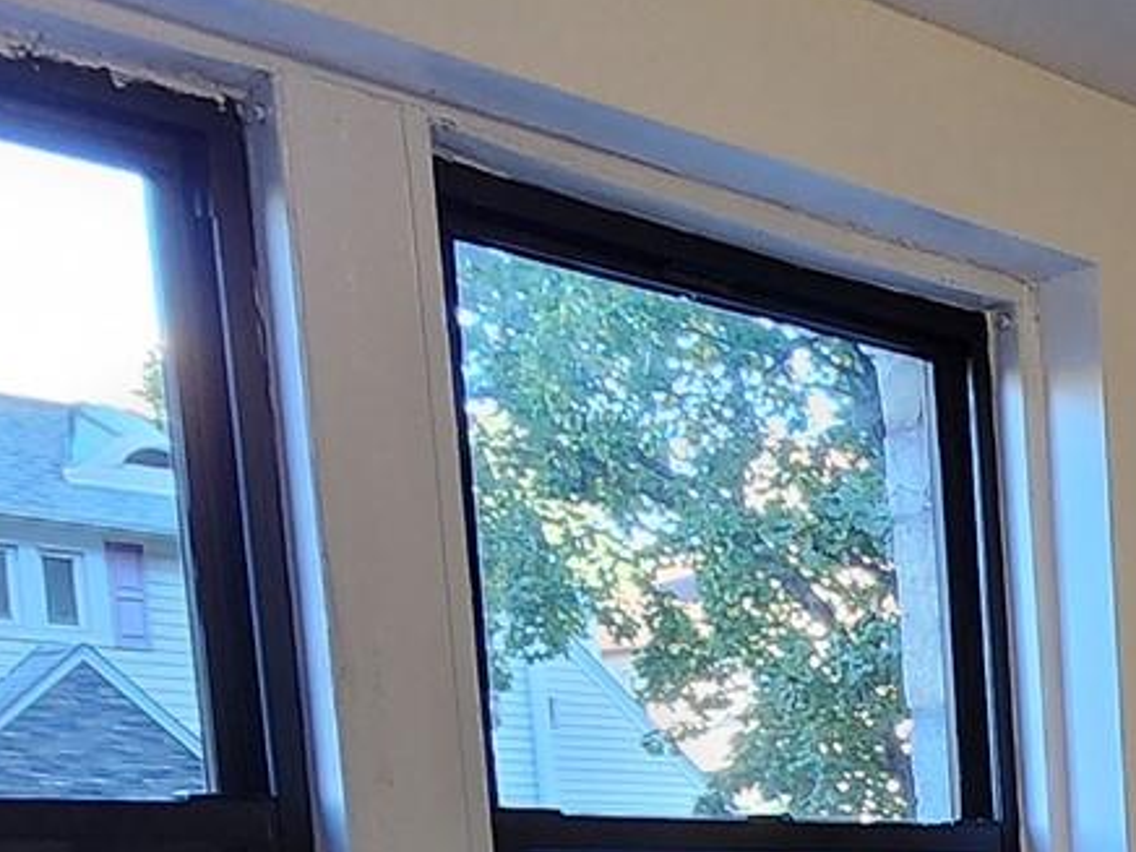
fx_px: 2002
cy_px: 1188
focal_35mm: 61
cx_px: 1894
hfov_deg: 22.7
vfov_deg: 21.2
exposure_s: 1/60
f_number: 2.2
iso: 200
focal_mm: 2.2
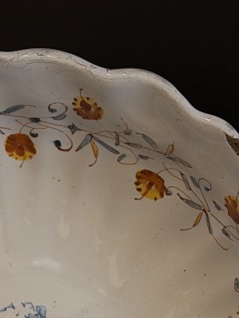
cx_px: -7
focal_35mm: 168
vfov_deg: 11.6
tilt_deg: -13.1
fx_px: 1548
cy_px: 365
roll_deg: -0.7
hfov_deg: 8.8
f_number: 1.78
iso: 80
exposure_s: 1/100
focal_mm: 6.76
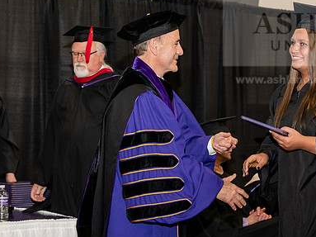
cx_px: 198
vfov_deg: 14.5
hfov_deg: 19.2
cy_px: 97
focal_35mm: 102
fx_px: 931
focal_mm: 70
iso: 2000
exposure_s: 1/200
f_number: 5.6
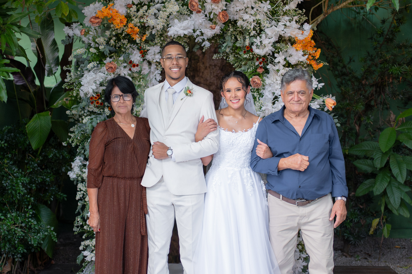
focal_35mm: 54
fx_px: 623
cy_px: 141
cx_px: 196
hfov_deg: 36.6
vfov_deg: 24.9
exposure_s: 1/400
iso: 1600
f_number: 1.4
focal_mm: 35
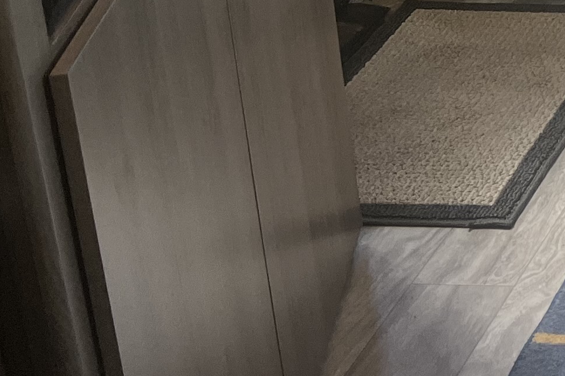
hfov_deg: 14.8
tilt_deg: -17.7
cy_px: -297
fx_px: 1773
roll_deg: +0.5
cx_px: 1132
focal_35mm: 113
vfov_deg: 11.3
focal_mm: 5.1
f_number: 1.6
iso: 64
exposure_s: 1/121
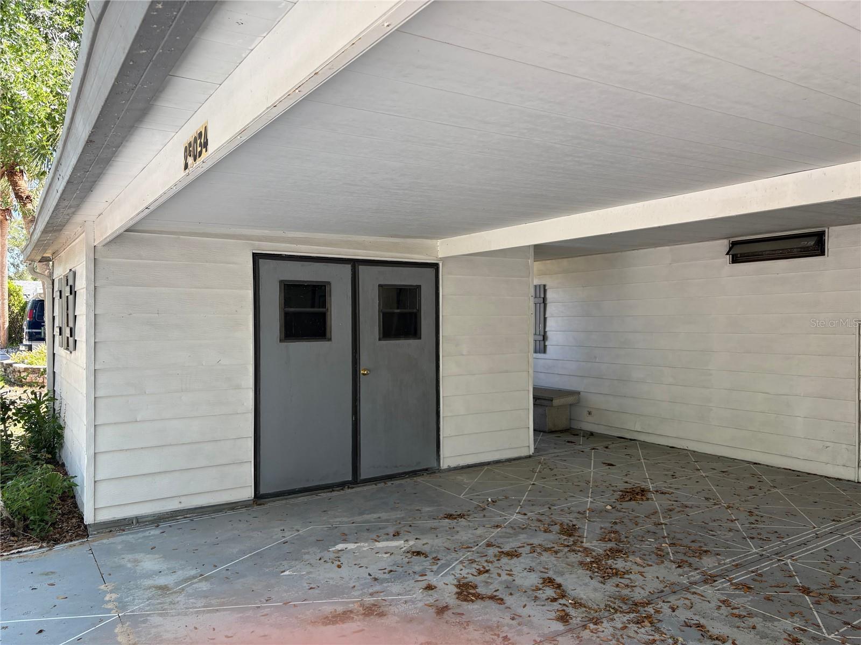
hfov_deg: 67.3
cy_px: 322
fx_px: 647
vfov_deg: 53.1
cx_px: 430
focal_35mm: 26
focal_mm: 5.96
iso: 50
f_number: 1.6
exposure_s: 1/343
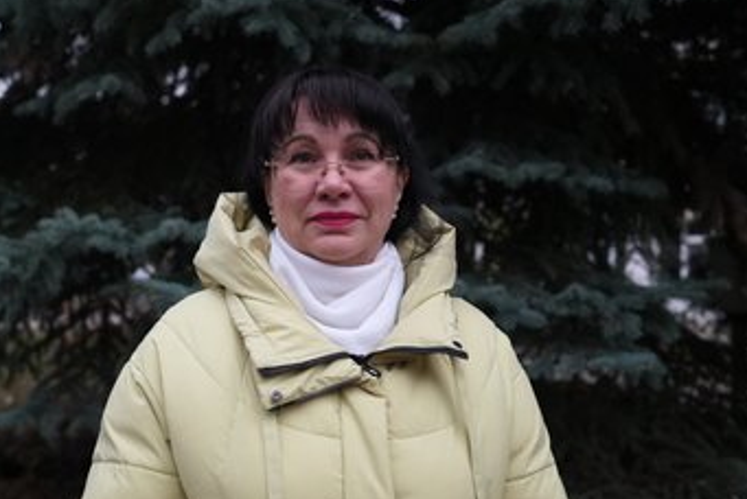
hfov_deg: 55.6
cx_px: 324
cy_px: 242
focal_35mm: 34
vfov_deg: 39.0
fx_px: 706
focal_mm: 29
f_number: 2.8
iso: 4000
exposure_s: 1/500
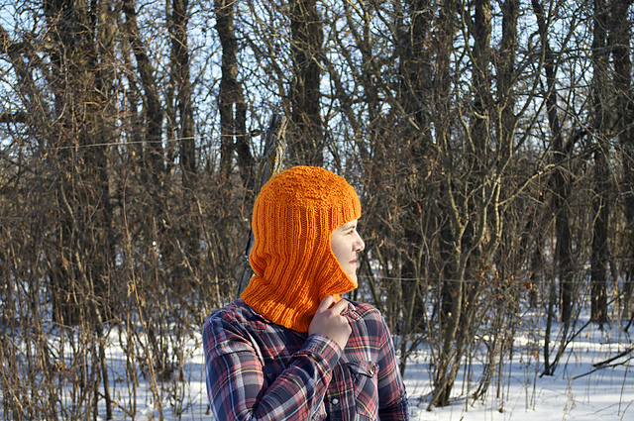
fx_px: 1055
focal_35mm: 60
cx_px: 317
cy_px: 210
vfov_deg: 22.6
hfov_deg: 33.4
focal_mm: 40
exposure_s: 1/200
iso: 200
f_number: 7.1
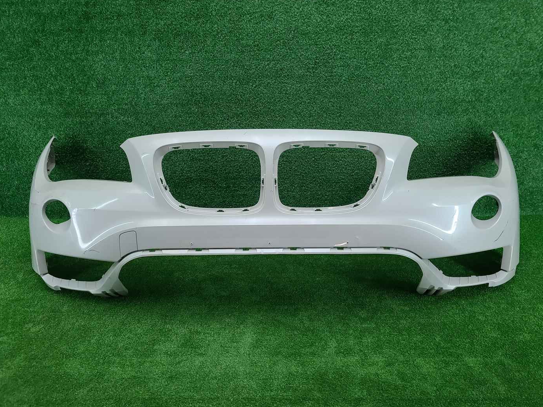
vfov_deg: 51.3
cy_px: 207
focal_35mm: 27
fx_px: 423
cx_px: 273
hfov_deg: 65.3
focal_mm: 5.4
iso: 67
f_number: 1.8
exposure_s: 1/50
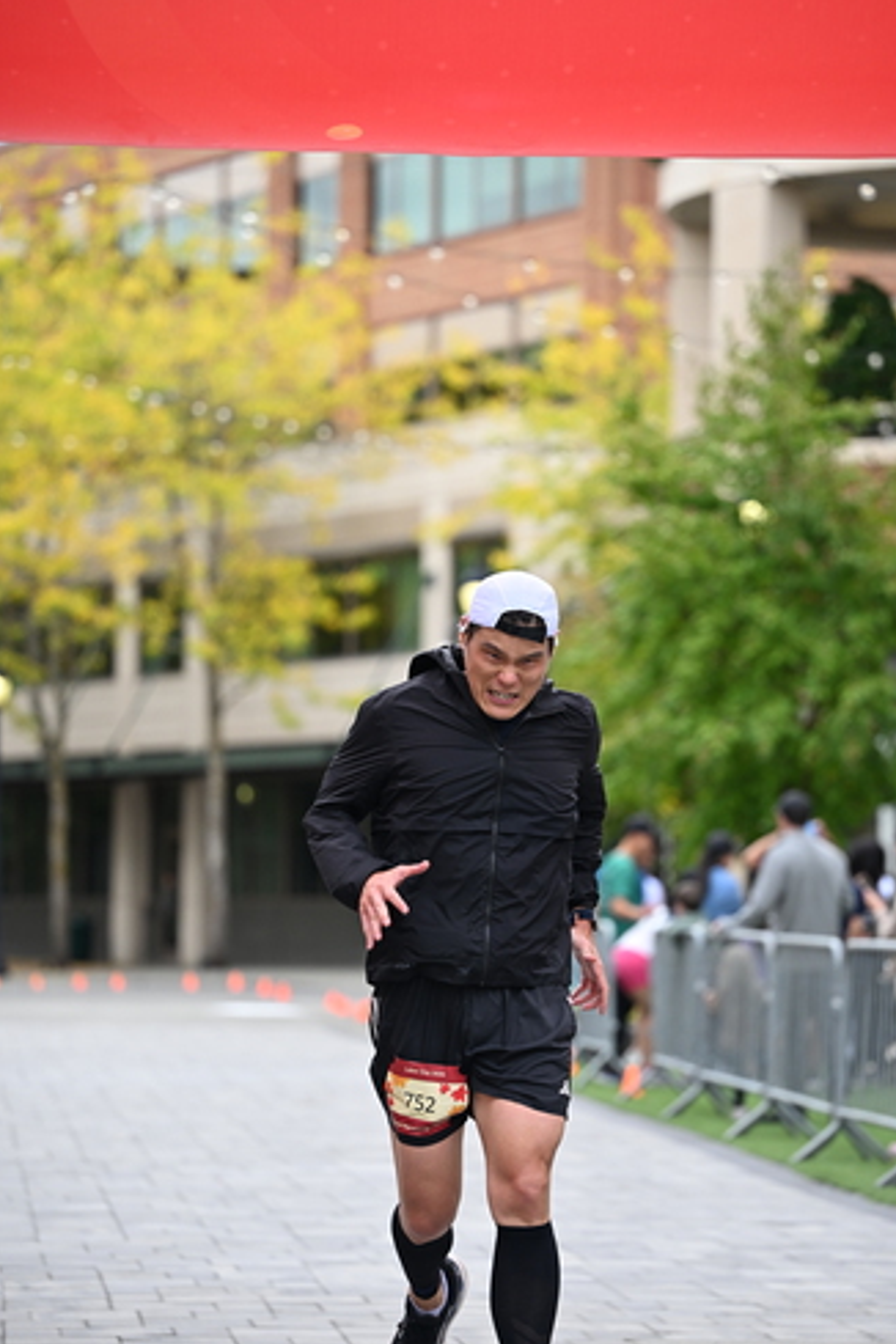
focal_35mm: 135
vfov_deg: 15.2
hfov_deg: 10.2
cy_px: 690
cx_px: 502
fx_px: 5040
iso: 640
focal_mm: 120
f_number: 2.8
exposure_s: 1/2500
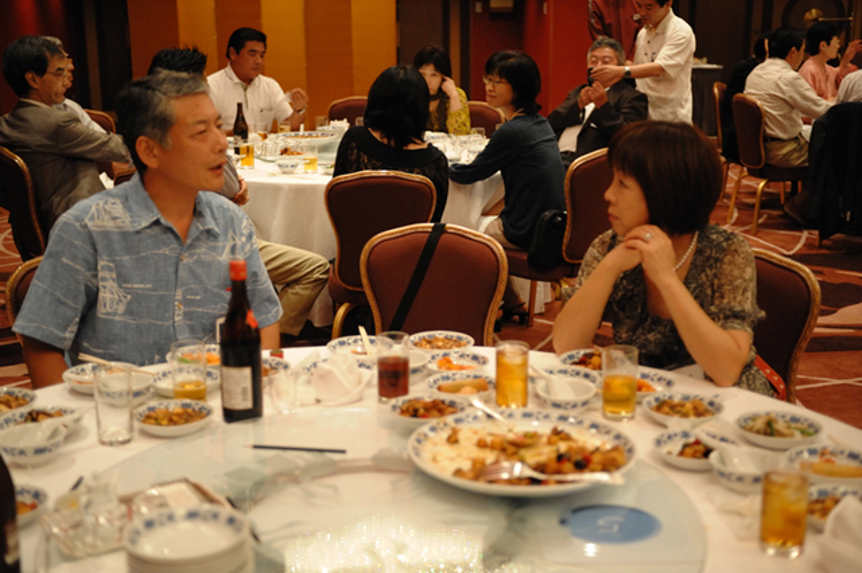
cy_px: 286
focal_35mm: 50
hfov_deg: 39.6
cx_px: 431
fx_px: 1197
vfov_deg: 27.0
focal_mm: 50
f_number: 2.8
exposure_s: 1/125
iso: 4000
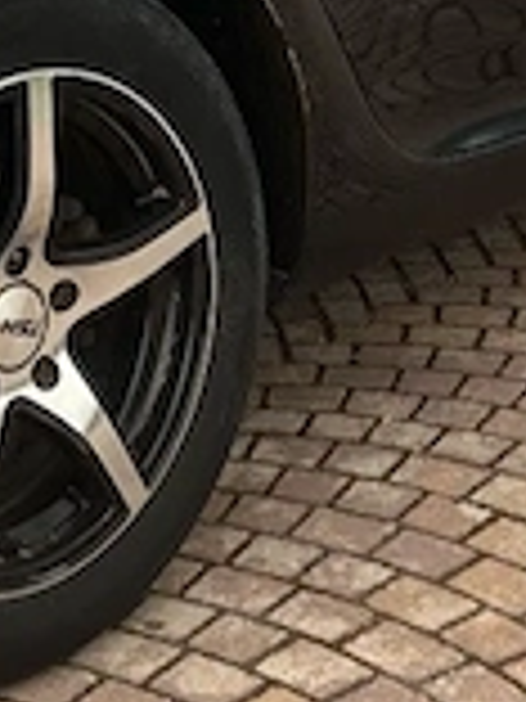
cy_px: -130
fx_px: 2695
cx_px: 148
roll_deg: +1.9
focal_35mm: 133
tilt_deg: -10.9
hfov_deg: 11.1
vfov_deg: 14.4
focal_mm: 5.7
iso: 50
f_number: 1.5
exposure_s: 1/502
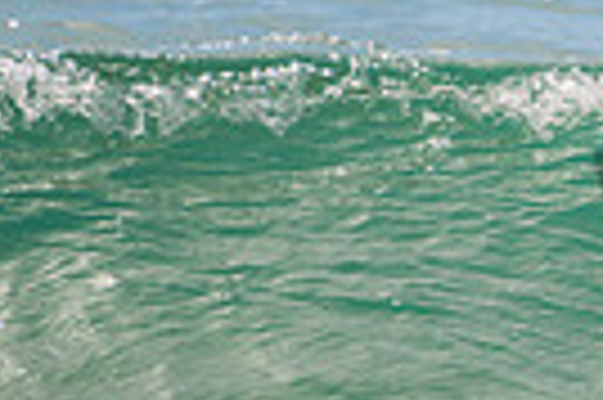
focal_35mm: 2653
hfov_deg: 0.8
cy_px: 149
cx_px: 1353
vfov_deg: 0.5
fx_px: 44383
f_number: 5.6
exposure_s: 1/640
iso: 220
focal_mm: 500
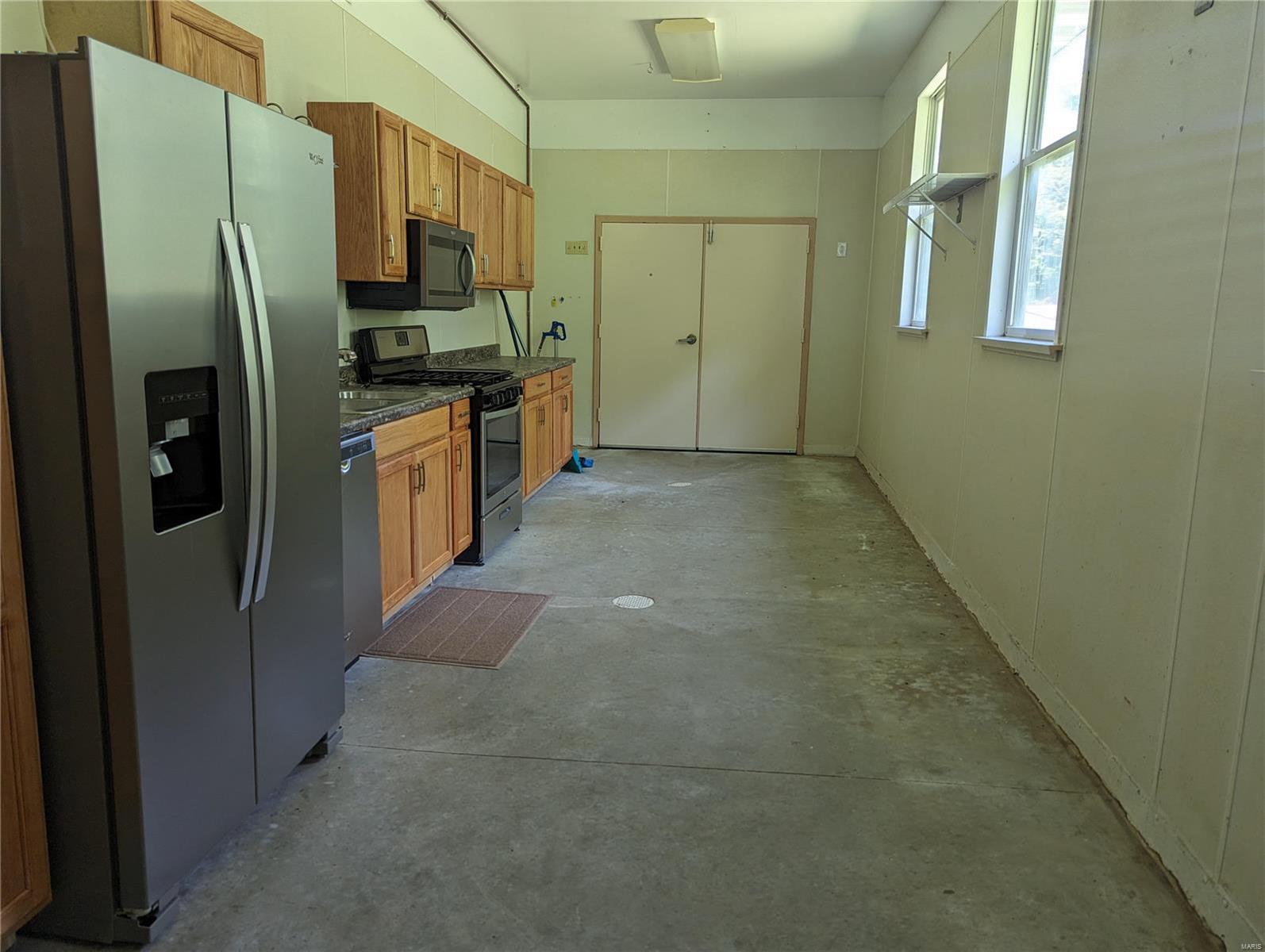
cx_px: 632
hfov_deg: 71.5
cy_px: 476
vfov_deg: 56.9
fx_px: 878
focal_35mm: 24
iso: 44
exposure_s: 1/23.8
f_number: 1.85
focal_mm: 6.81
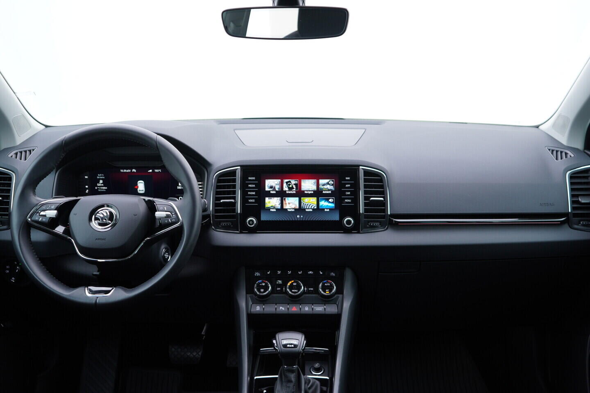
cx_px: 295
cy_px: 196
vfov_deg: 36.9
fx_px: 590
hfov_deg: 53.1
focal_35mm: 36
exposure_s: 1/40
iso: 160
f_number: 2.8
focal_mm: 24
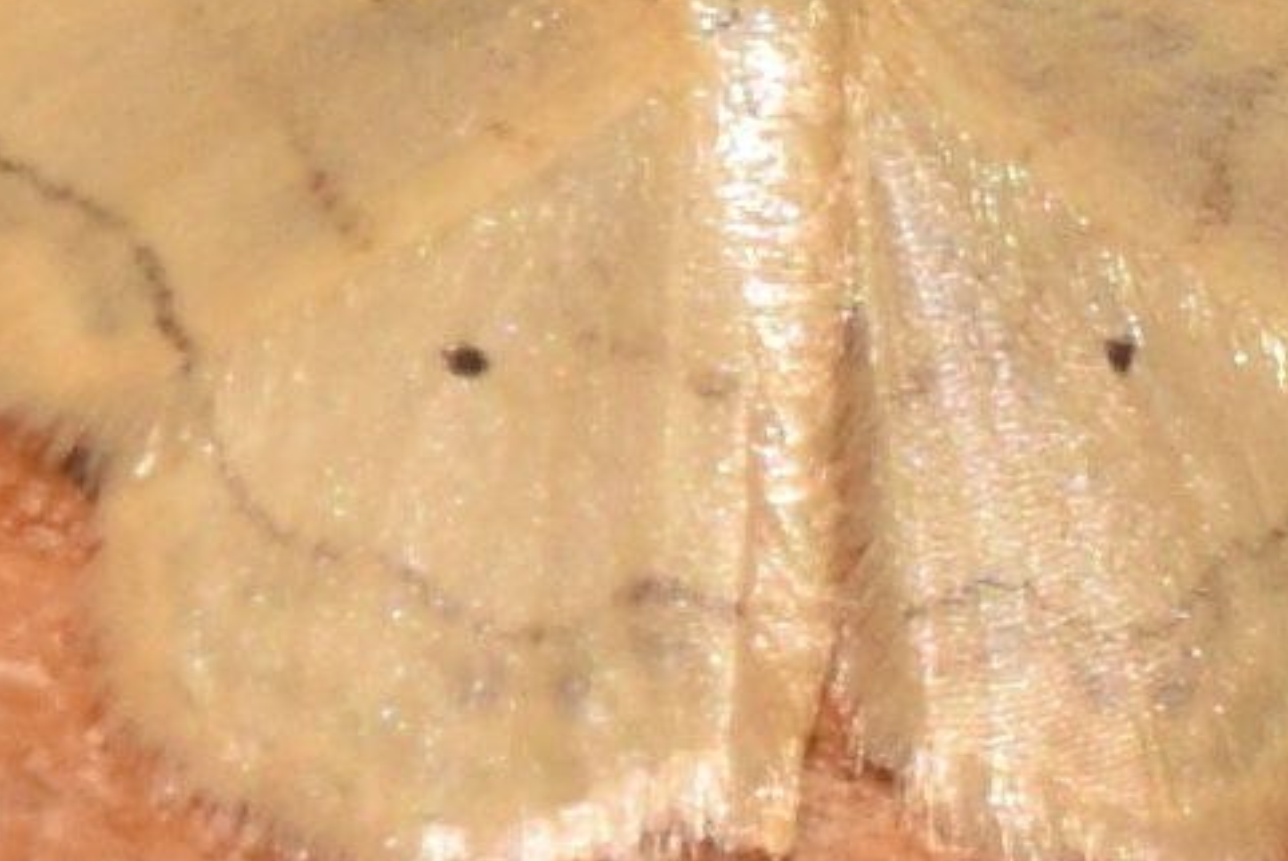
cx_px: 957
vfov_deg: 3.3
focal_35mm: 418
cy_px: 222
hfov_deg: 4.9
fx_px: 14963
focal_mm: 140
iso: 200
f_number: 14
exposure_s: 1/160
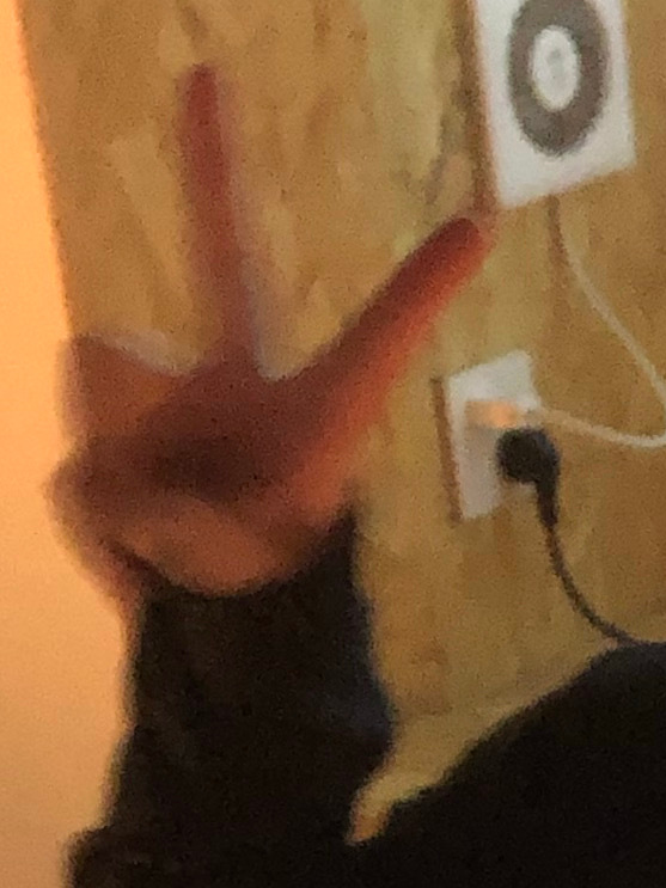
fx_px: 3900
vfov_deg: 12.0
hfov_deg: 9.3
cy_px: 1587
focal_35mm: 152
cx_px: 1157
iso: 800
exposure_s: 1/4
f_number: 1.8
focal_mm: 3.99
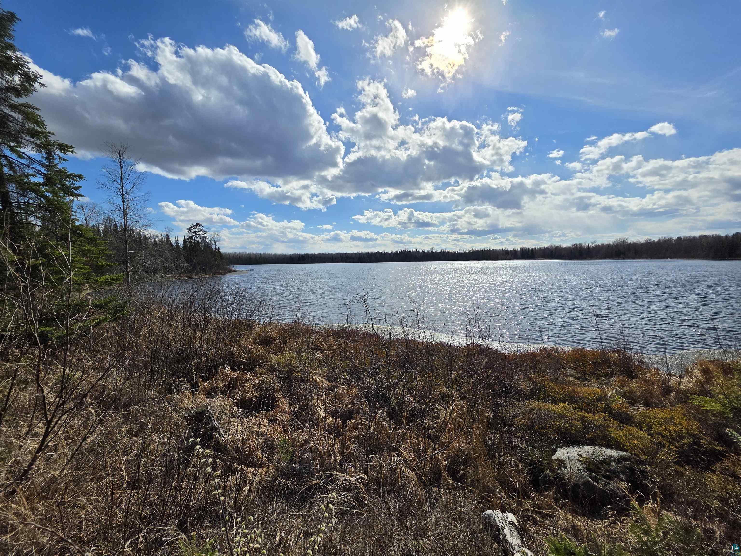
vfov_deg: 89.9
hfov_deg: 106.2
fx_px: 278
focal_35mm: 13
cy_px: 278
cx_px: 370
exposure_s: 1/6322
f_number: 1.9
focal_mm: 2.2
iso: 32
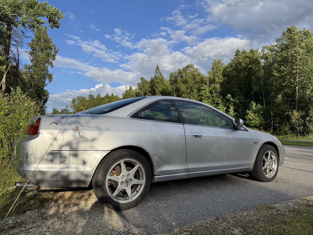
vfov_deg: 56.8
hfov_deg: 71.6
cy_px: 118
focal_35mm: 24
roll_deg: +0.8
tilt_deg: +4.3
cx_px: 156
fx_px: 217
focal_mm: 6.76
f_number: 1.78
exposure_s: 1/3802
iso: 80
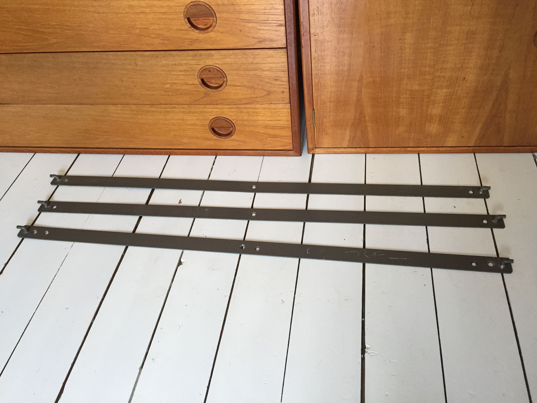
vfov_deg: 48.2
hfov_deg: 61.7
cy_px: 202
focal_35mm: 29
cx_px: 268
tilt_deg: -47.6
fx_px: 450
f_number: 2.2
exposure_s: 1/33
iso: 80
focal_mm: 4.15
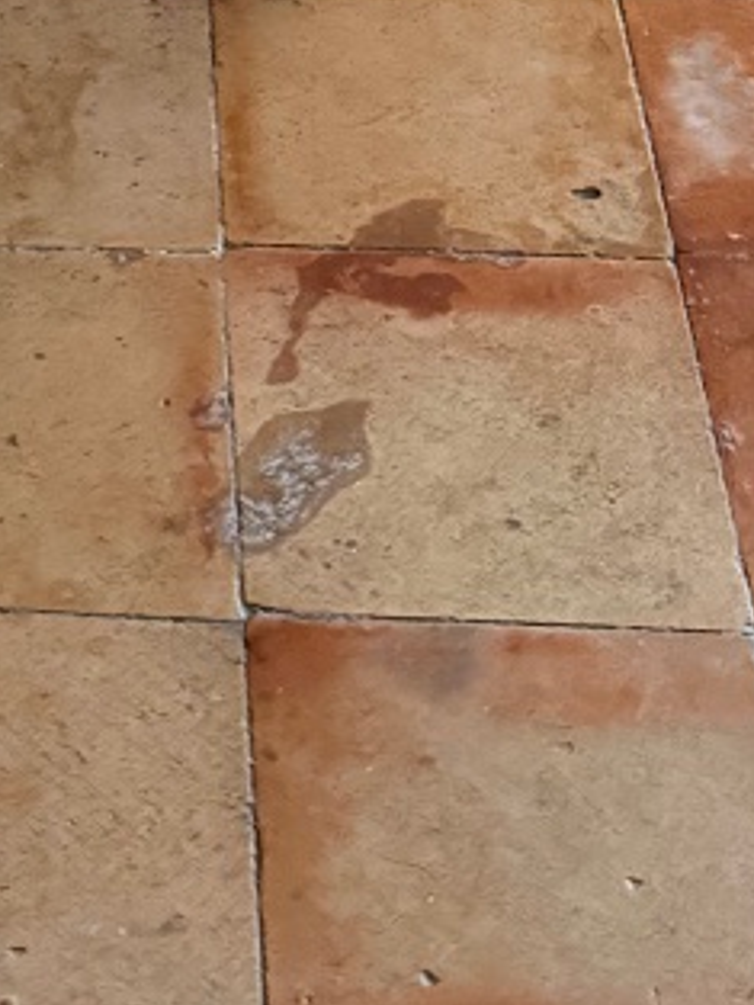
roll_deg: +10.1
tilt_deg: -34.5
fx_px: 2670
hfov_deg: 15.0
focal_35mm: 92
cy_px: -222
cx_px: -356
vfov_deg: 19.9
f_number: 1.78
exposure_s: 1/33
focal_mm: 6.76
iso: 800
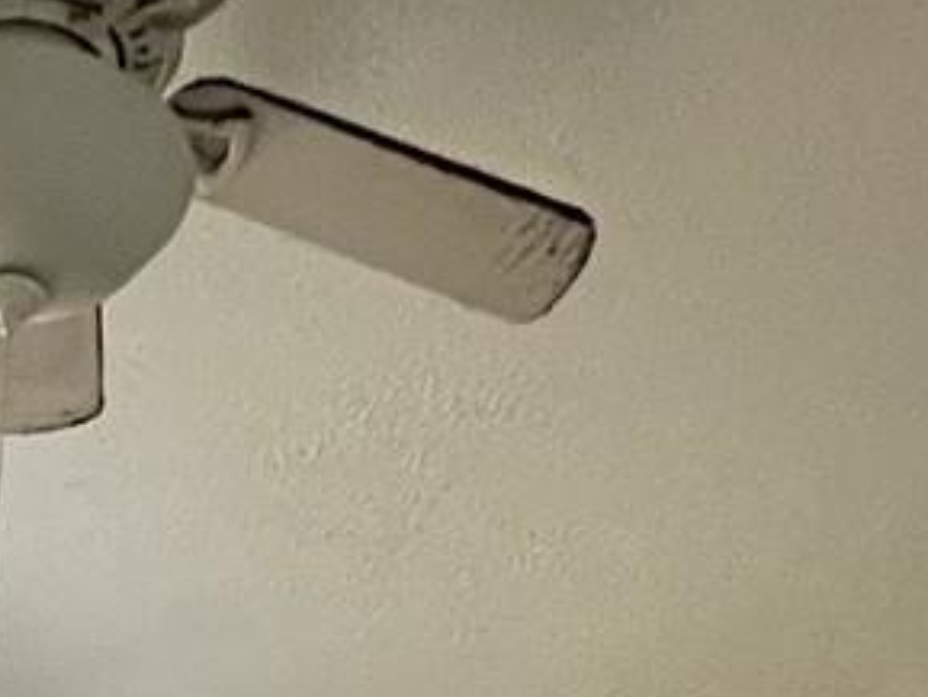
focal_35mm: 72
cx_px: 64
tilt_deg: -4.3
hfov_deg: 26.0
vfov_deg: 14.2
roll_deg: -5.6
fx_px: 1931
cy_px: 1661
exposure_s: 1/60
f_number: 1.8
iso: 640
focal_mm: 1.57
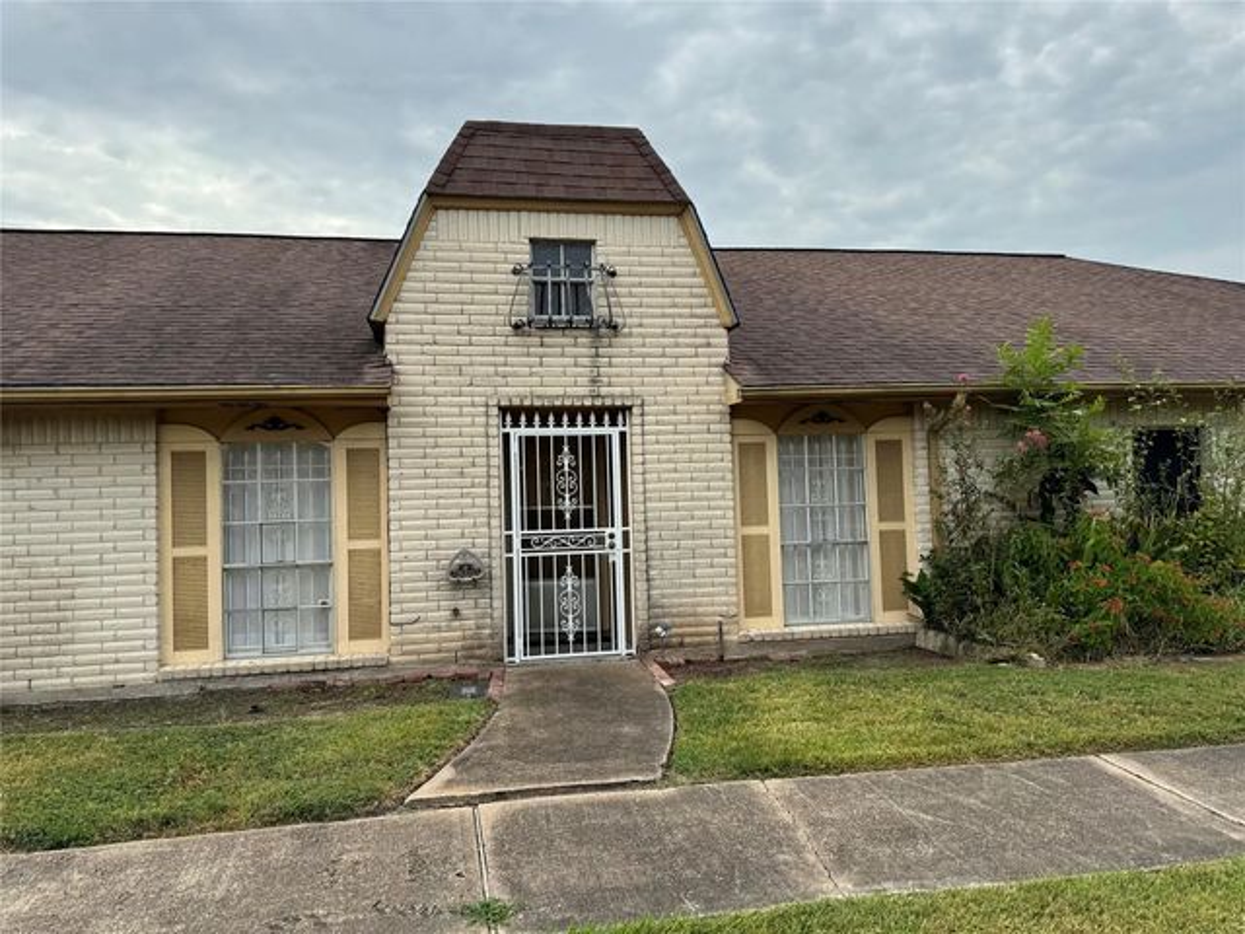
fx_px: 863
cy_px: 467
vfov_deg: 56.8
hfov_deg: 71.6
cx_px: 622
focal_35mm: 24
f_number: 1.78
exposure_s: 1/1869
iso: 80
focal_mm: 6.76
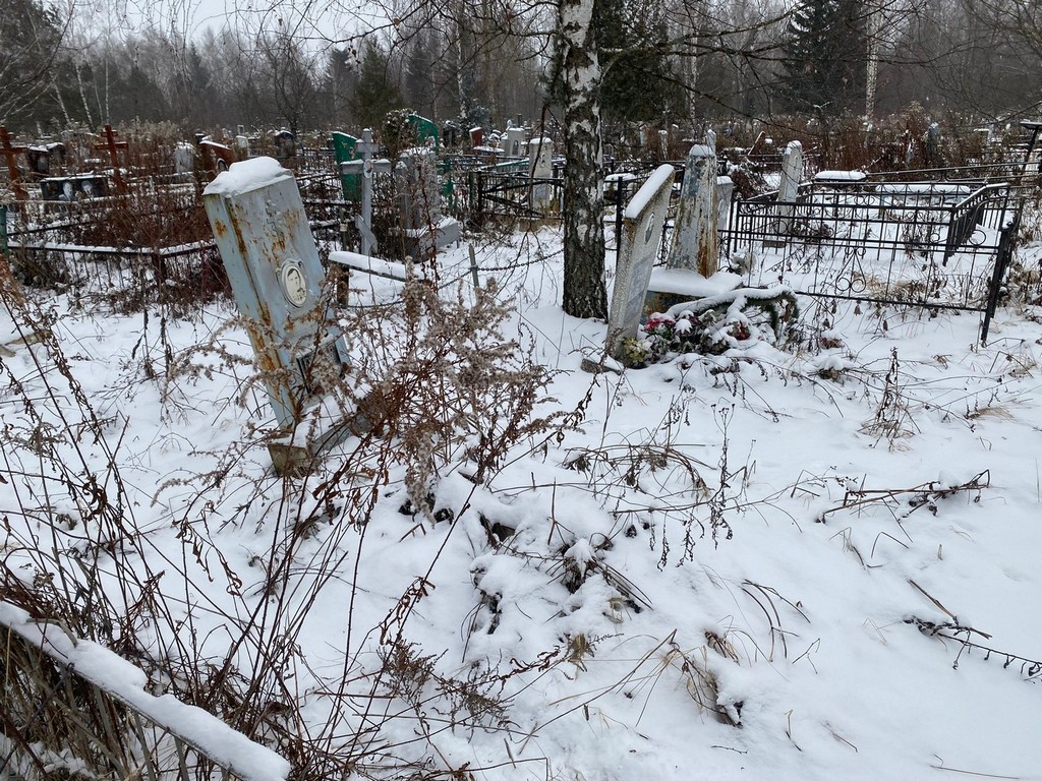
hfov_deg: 67.3
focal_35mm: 26
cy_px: 390
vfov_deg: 53.1
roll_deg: +4.2
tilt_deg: -15.3
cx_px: 521
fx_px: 783
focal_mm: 4.25
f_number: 1.8
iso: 32
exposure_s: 1/536
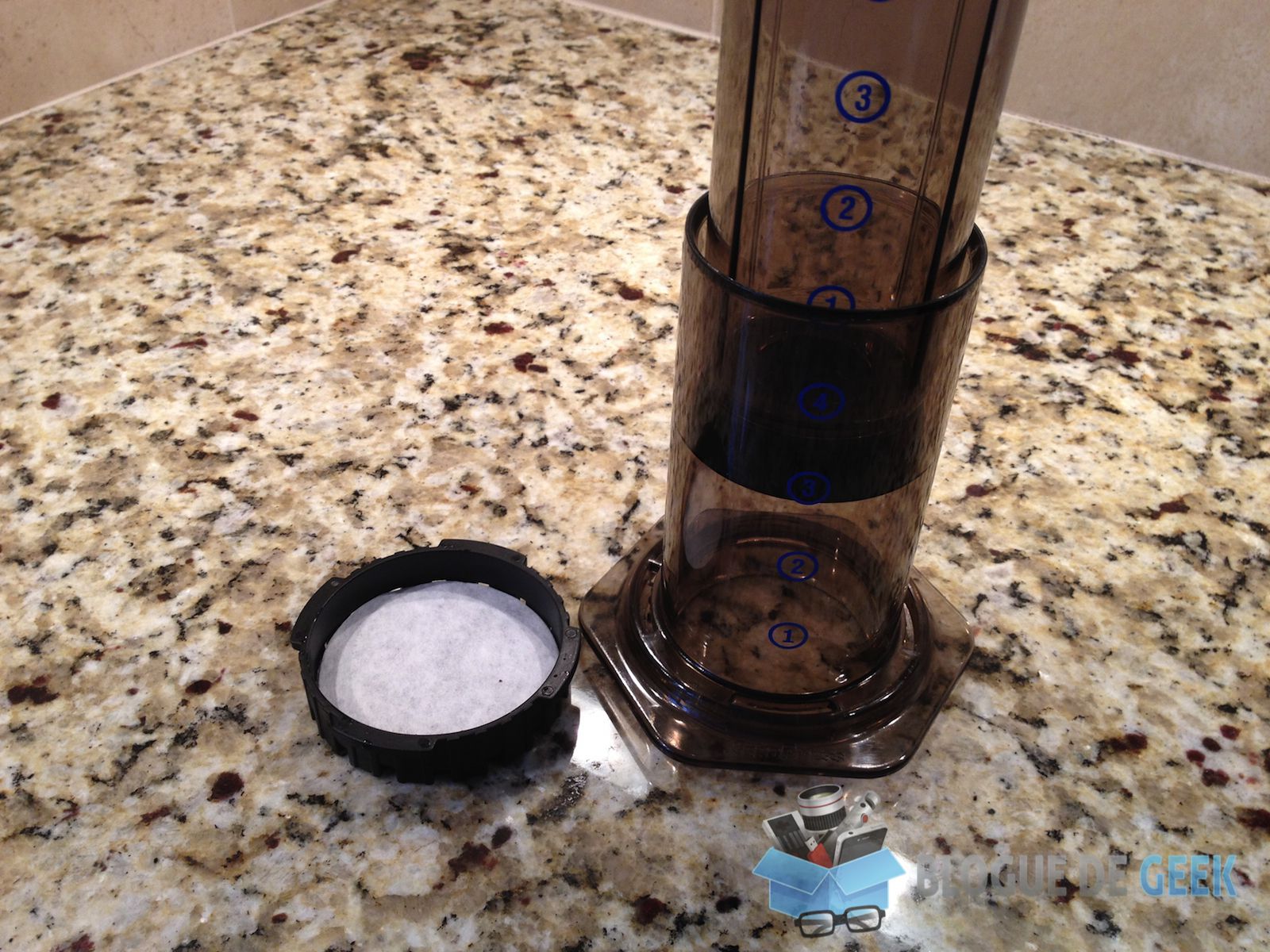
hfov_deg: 52.6
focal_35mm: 35
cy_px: 476
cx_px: 635
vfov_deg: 40.7
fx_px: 1284
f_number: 2.4
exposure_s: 1/30
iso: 80
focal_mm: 4.28
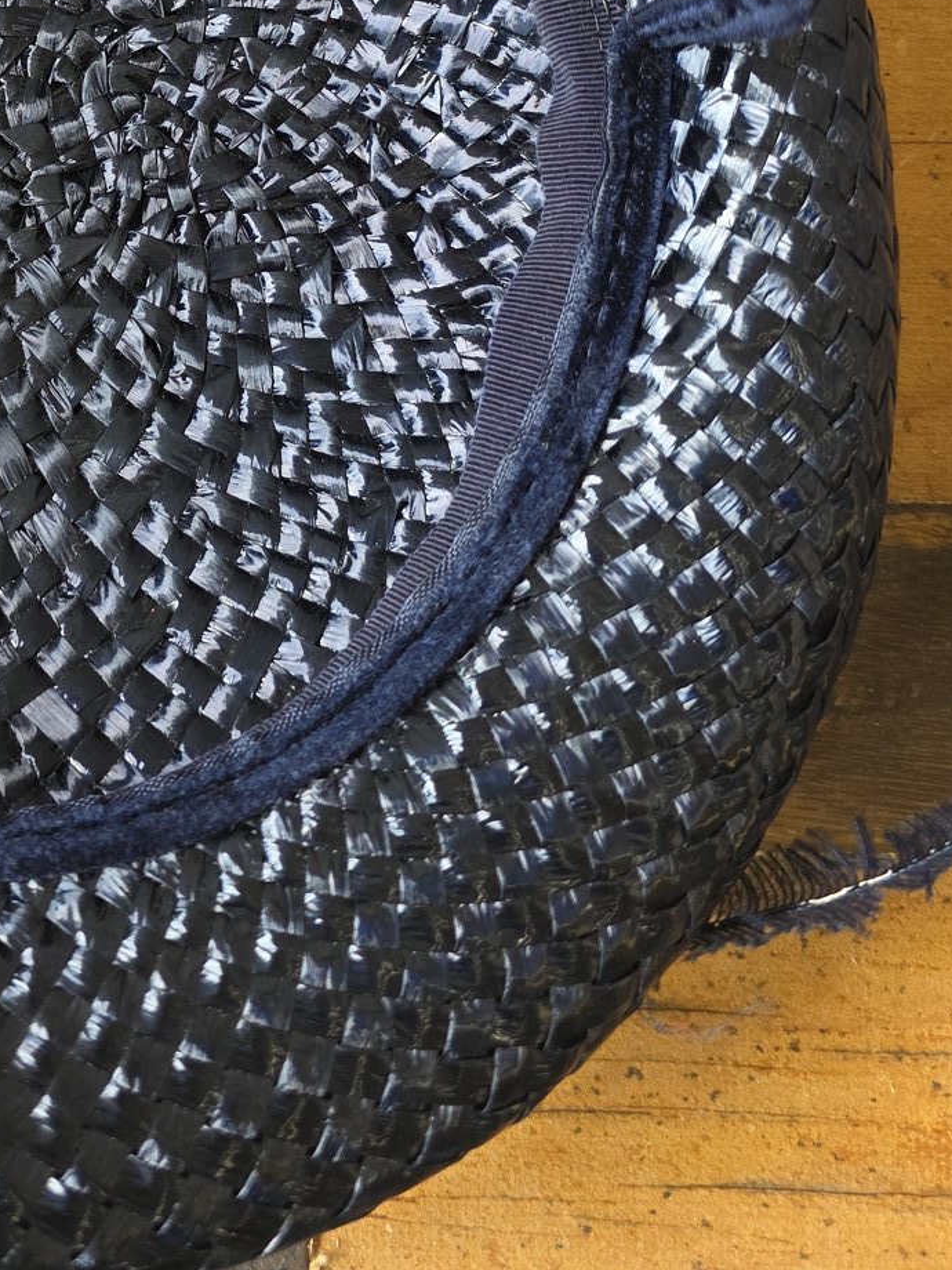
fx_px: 1760
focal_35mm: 48
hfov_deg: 28.5
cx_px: 18
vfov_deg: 37.7
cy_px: 189
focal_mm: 6.3
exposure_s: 1/120
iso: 250
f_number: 1.7
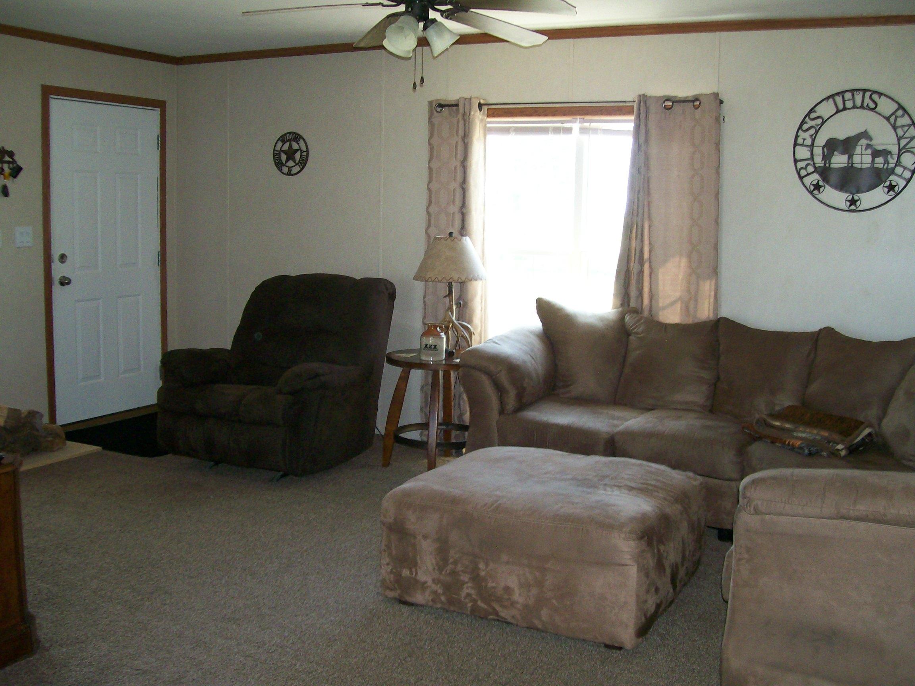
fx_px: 952
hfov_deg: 51.4
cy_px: 343
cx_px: 458
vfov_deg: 39.7
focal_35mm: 36
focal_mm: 6
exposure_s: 1/64
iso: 140
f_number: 2.7
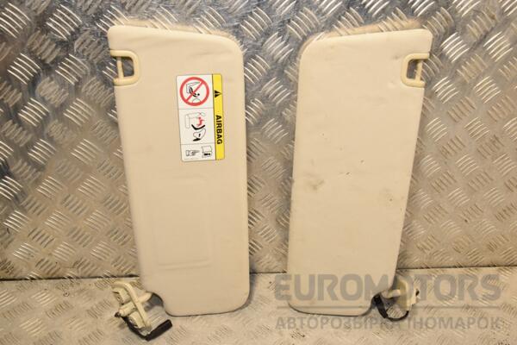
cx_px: 258
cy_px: 172
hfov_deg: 51.3
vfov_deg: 35.5
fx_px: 538
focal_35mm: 38
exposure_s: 1/200
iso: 800
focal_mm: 25
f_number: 8
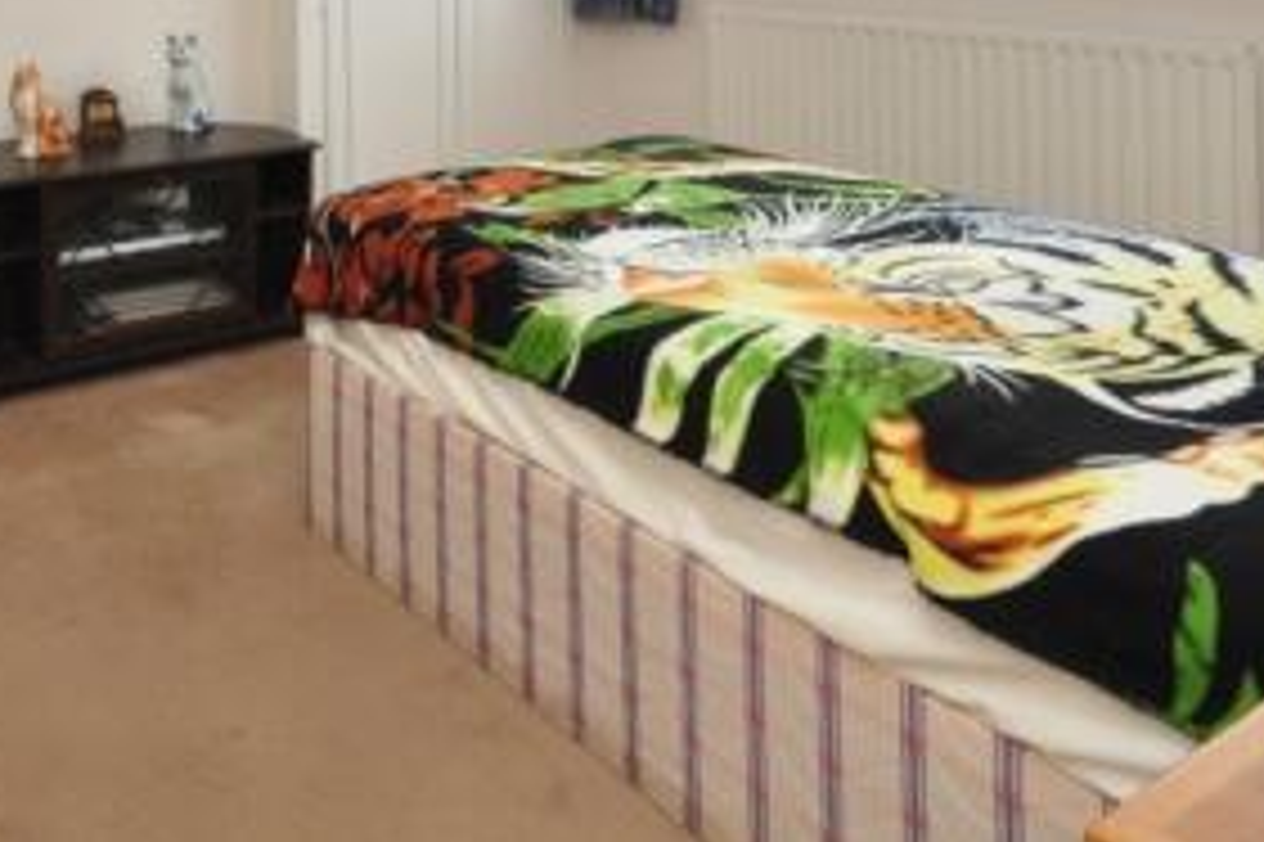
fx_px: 1228
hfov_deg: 51.7
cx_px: 292
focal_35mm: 35
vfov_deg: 32.2
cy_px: -135
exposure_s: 1/30
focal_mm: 10
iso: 800
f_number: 11
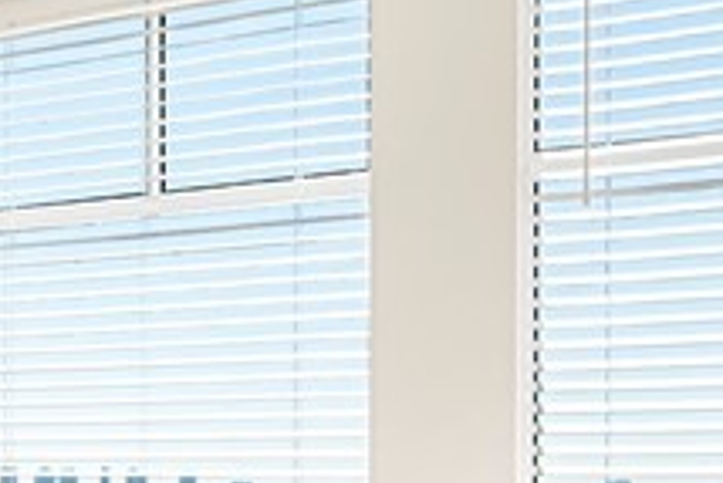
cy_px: 466
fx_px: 1578
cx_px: -497
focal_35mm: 79
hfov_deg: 20.2
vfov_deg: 17.1
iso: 100
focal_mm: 15.5
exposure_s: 1/60
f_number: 4
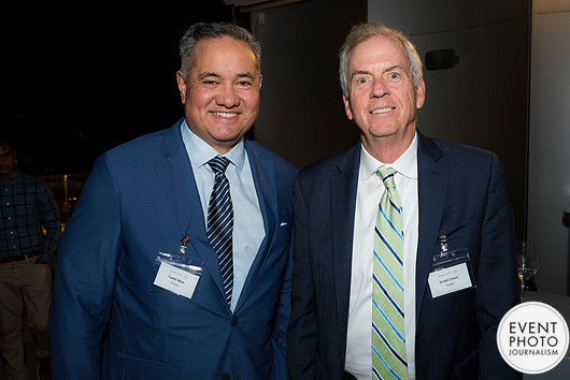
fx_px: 554
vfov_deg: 37.9
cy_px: 201
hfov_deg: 54.4
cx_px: 294
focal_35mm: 35
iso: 1250
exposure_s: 1/125
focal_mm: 32
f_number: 5.6
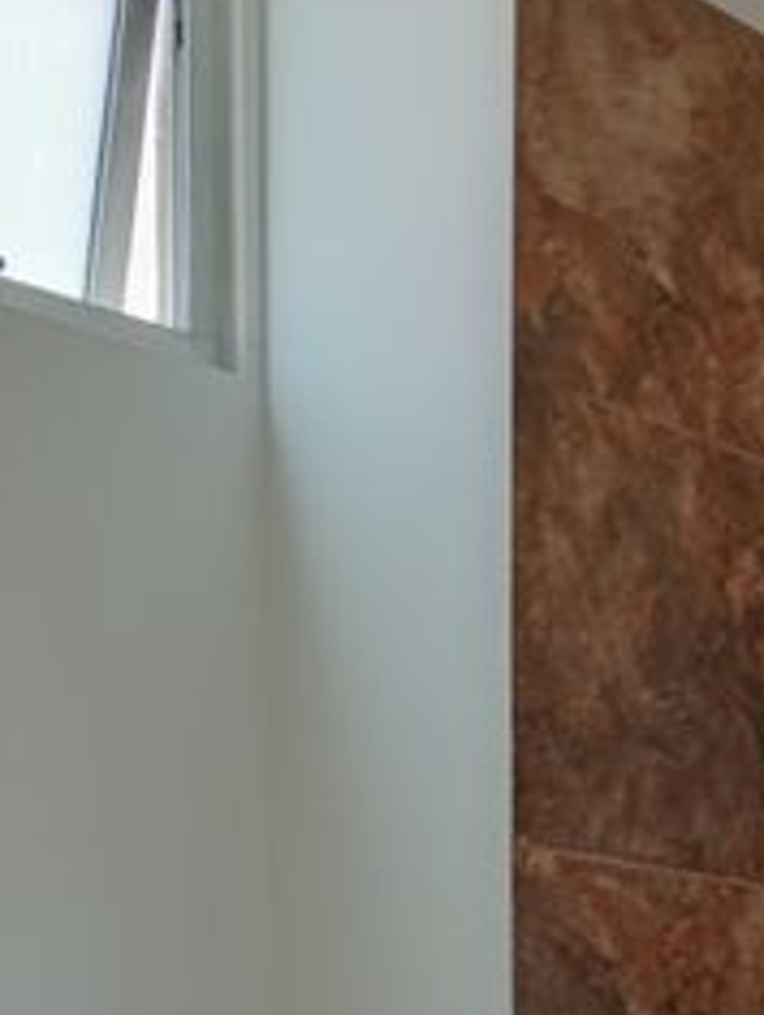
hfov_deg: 18.7
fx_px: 2318
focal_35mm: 79
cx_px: 492
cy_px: 1300
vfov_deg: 22.3
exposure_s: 1/325
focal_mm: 3.98
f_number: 1.8
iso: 99
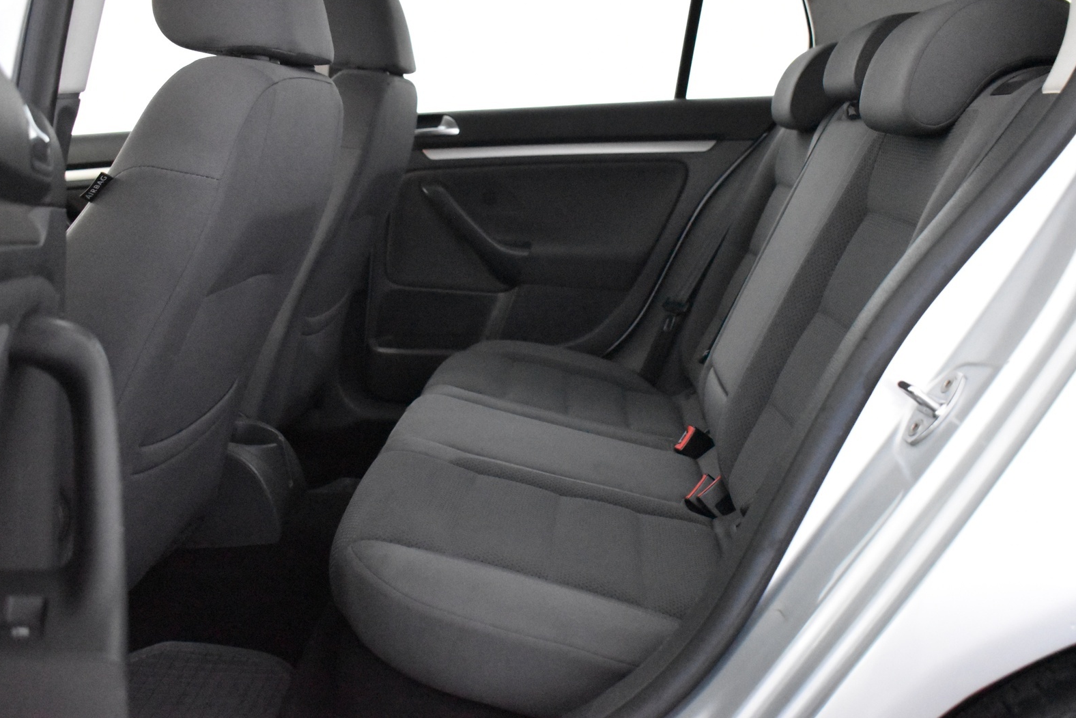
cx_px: 541
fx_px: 1106
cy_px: 350
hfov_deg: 51.9
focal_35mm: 37
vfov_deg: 35.9
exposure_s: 1/60
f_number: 3.8
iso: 11400
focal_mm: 24
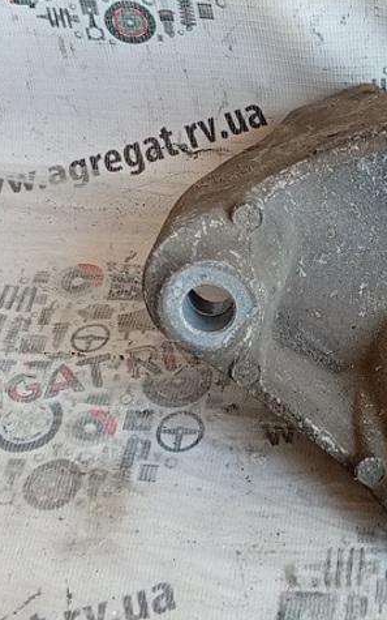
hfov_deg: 17.1
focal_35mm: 74
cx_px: 408
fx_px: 1248
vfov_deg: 27.8
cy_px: 308
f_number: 1.8
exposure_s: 1/50
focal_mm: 3.96
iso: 203
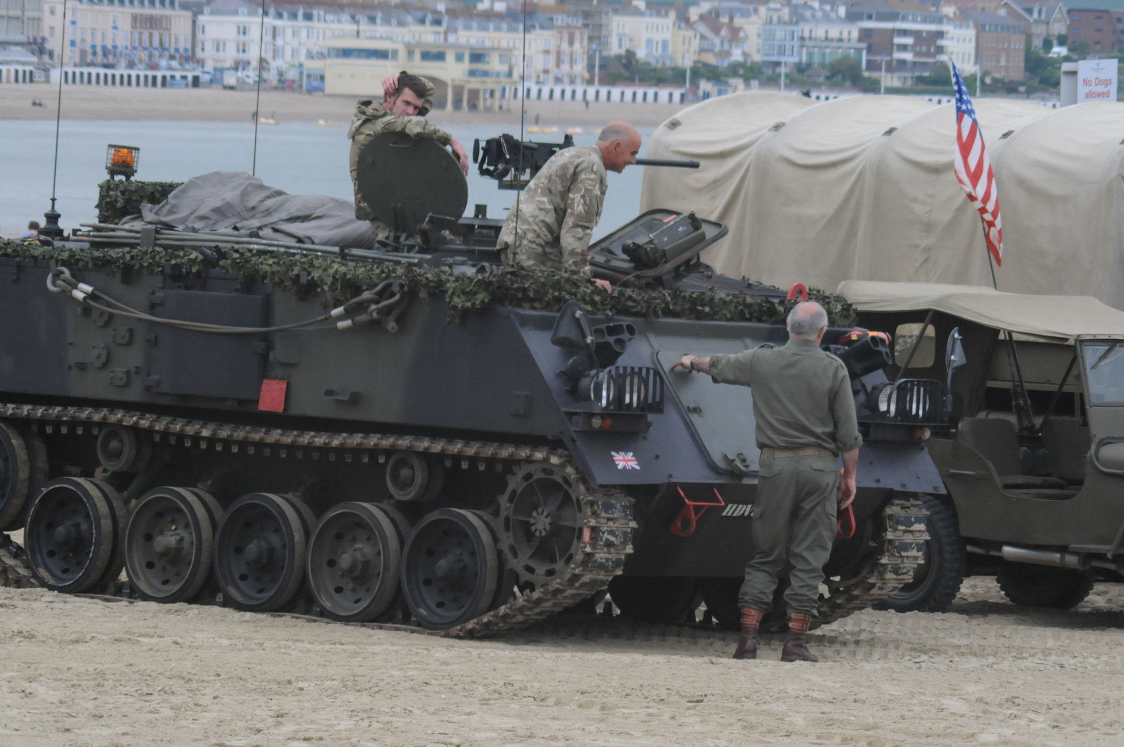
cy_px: 376
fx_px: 6860
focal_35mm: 220
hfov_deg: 9.4
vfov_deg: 6.2
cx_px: 578
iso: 800
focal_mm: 140
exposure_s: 1/400
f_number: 10
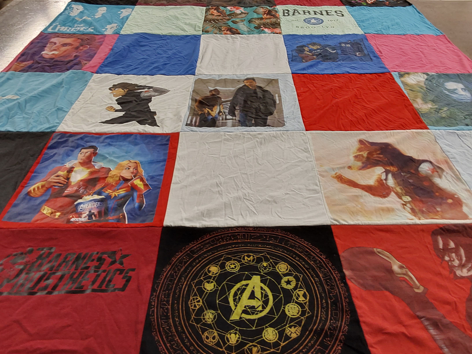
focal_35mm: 28
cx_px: 236
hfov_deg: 63.4
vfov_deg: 49.7
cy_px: 177
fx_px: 382
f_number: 1.9
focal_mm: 2.91
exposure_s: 1/50
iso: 64
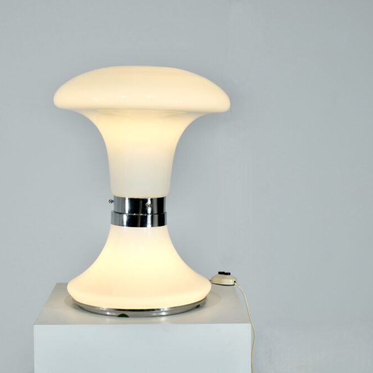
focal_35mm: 69
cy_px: 185
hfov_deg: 24.9
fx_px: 841
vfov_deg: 25.0
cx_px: 136
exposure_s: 1/75
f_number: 8
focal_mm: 35
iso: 800
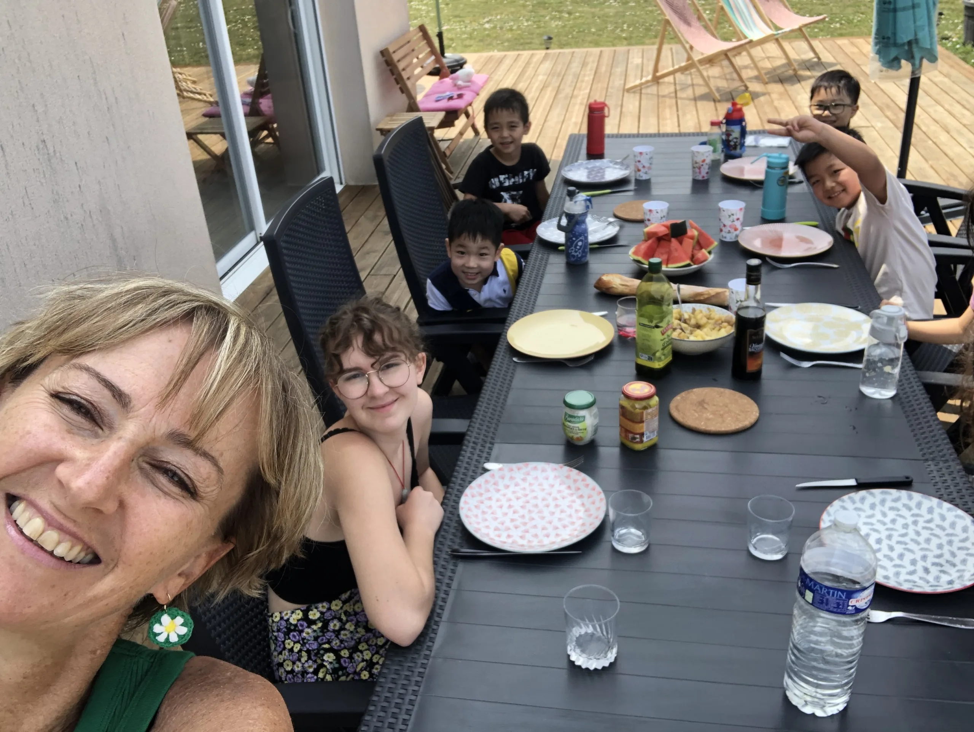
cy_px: 366
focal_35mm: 32
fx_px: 901
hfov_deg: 56.8
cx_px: 487
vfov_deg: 44.2
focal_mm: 2.87
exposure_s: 1/254
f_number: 2.2
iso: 20
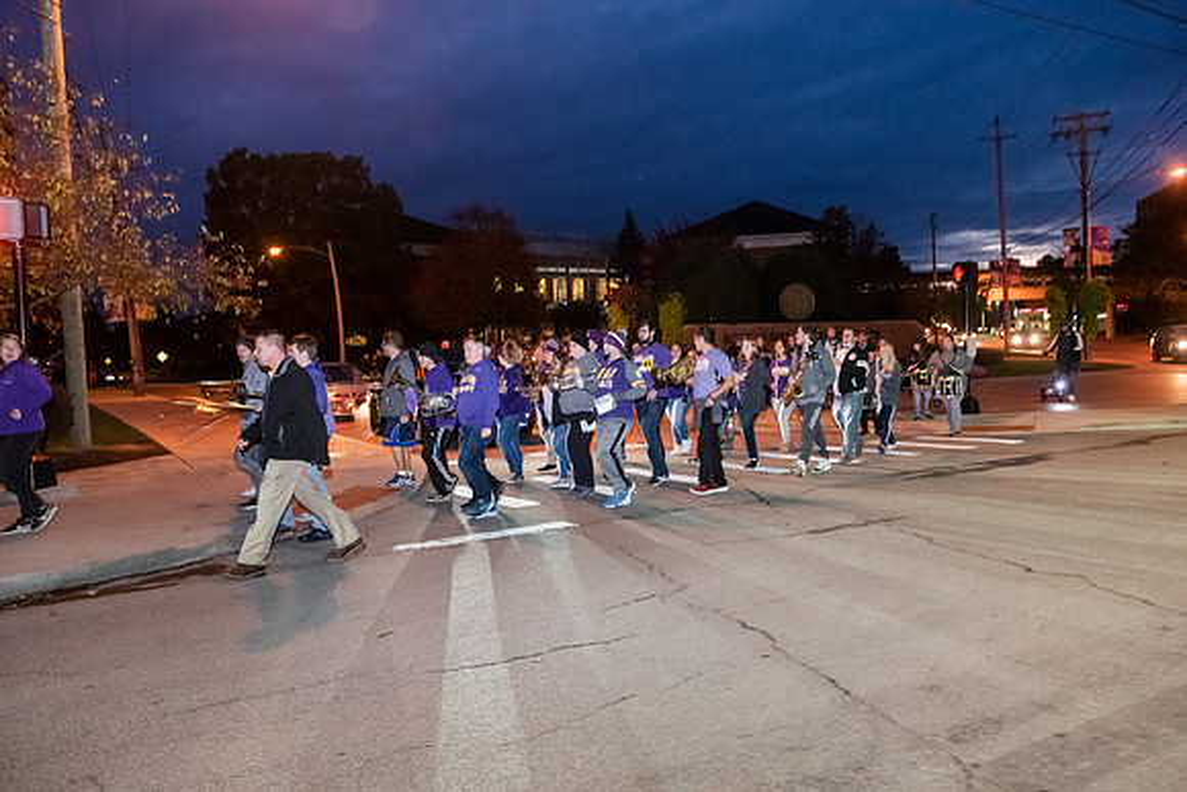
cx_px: 594
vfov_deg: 45.0
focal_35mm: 29
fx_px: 956
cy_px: 396
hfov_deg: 63.6
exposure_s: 1/60
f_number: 4.5
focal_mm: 29
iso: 6400
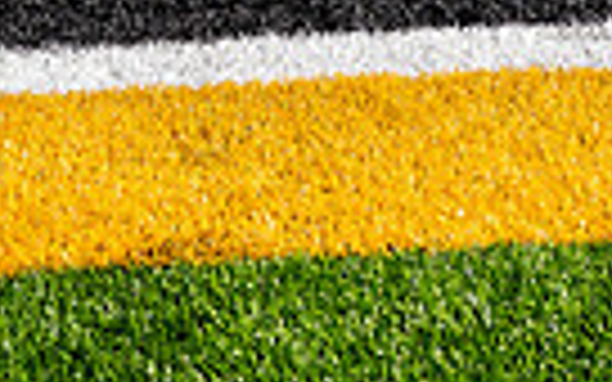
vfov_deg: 10.0
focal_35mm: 111
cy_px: -598
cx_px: 454
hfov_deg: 18.7
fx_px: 1851
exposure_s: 1/250
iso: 100
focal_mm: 33
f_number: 5.6
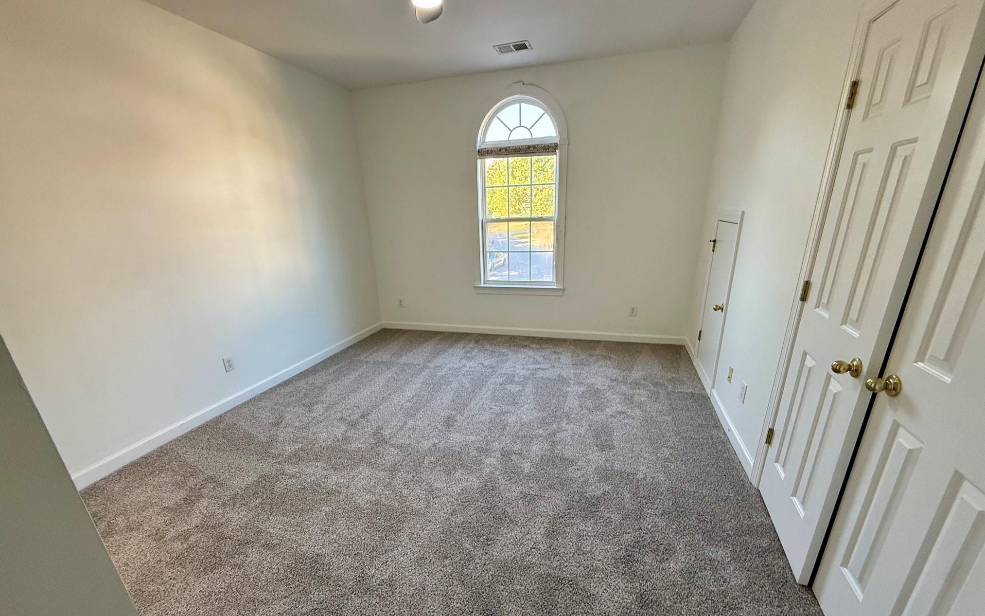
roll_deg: +2.3
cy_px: 355
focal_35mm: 15
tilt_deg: -20.6
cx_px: 491
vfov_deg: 74.3
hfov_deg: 101.5
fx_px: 403
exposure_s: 1/120
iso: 320
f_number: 2.2
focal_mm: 2.22
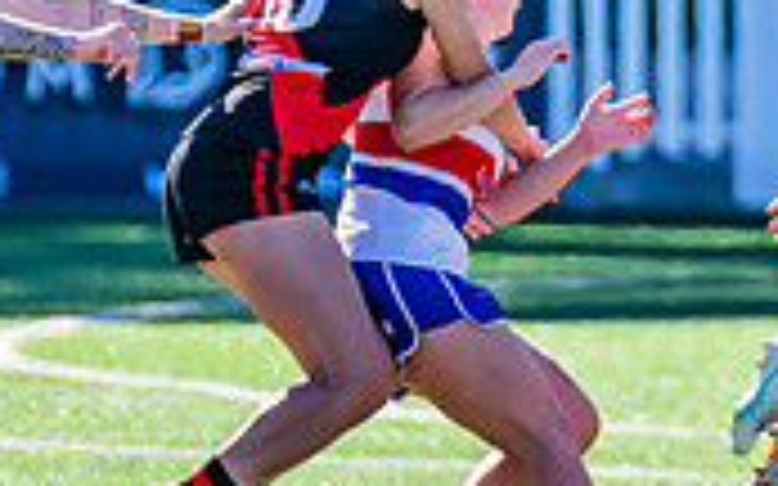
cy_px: 0
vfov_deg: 0.7
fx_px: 40675
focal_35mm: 1919
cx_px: 920
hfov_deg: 1.1
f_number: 7.1
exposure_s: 1/1250
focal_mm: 550
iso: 800
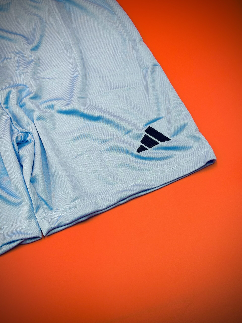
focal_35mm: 52
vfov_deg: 36.8
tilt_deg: -70.8
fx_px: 485
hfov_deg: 28.0
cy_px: 162
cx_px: 121
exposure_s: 1/115
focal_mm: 5.96
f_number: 1.6
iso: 50
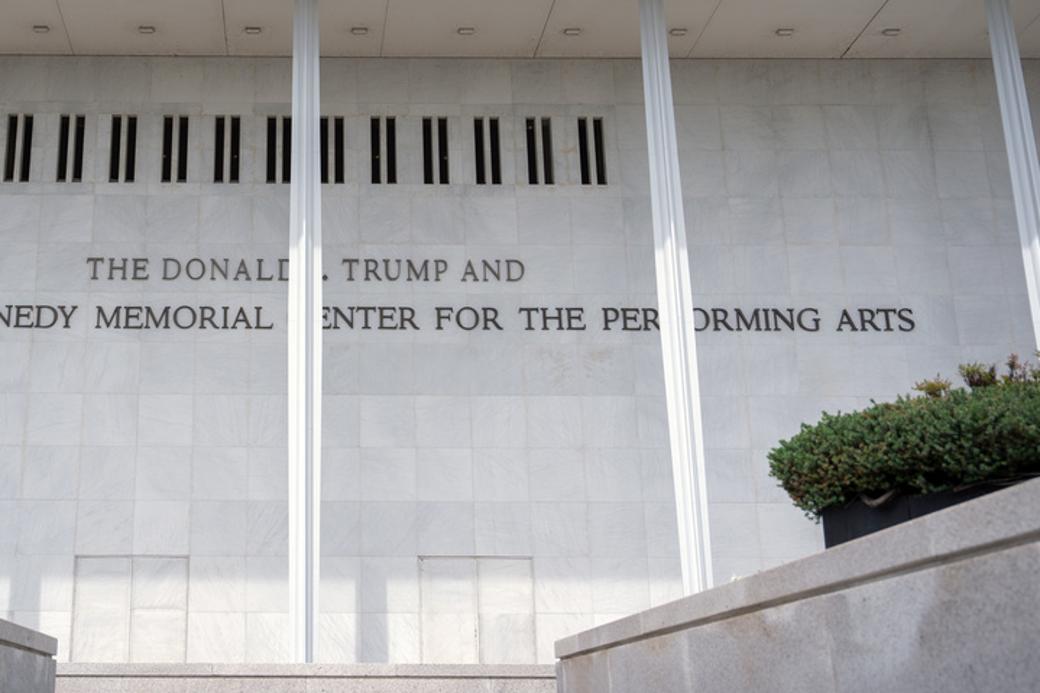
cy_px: 304
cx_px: 305
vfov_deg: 28.6
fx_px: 1357
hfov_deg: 41.1
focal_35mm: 47
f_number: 3.2
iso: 200
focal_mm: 33
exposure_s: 1/3200
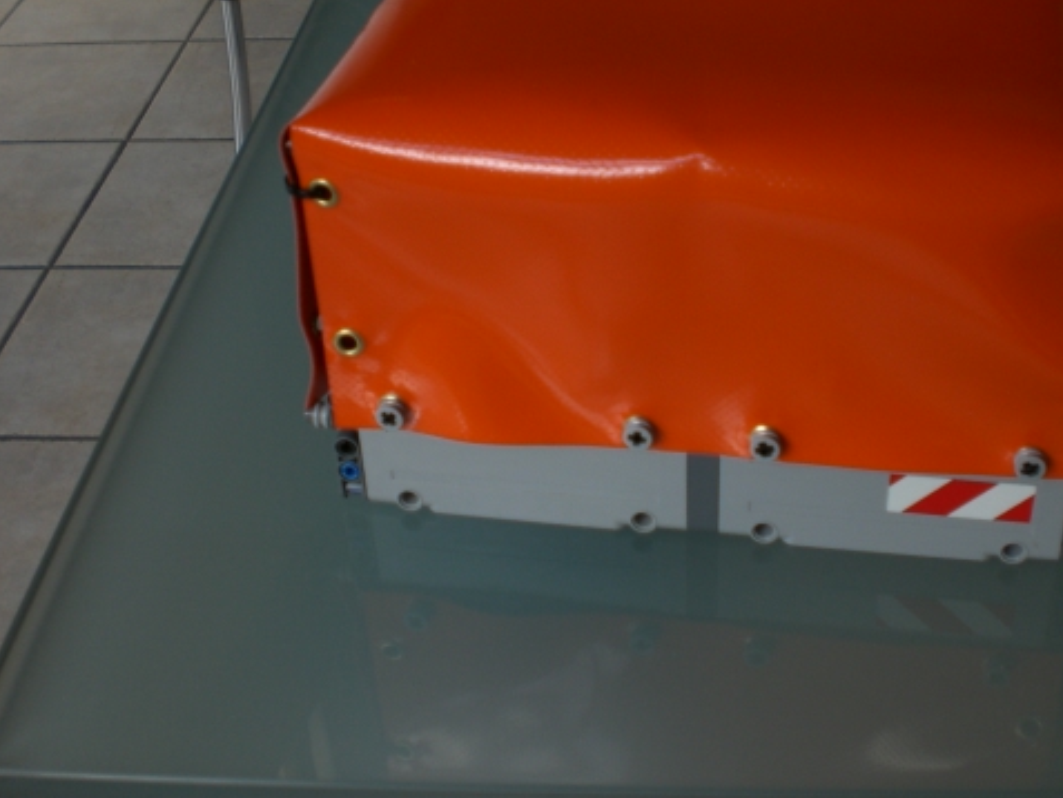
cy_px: 314
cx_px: 626
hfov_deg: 37.4
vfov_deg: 28.5
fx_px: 1567
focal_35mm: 51
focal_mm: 6.3
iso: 50
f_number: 3.1
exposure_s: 1/80
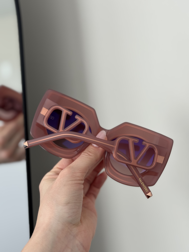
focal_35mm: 48
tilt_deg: -19.6
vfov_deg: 39.7
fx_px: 349
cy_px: 126
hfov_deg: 30.3
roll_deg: -3.2
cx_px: 94
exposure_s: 1/140
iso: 80
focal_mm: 6.76
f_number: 1.78
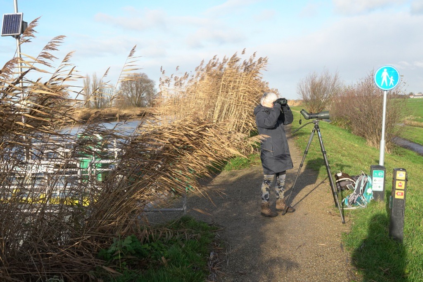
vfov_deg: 36.0
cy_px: 141
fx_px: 435
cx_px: 212
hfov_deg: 51.9
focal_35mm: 37
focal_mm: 13.7
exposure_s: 1/1250
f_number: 7.1
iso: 800
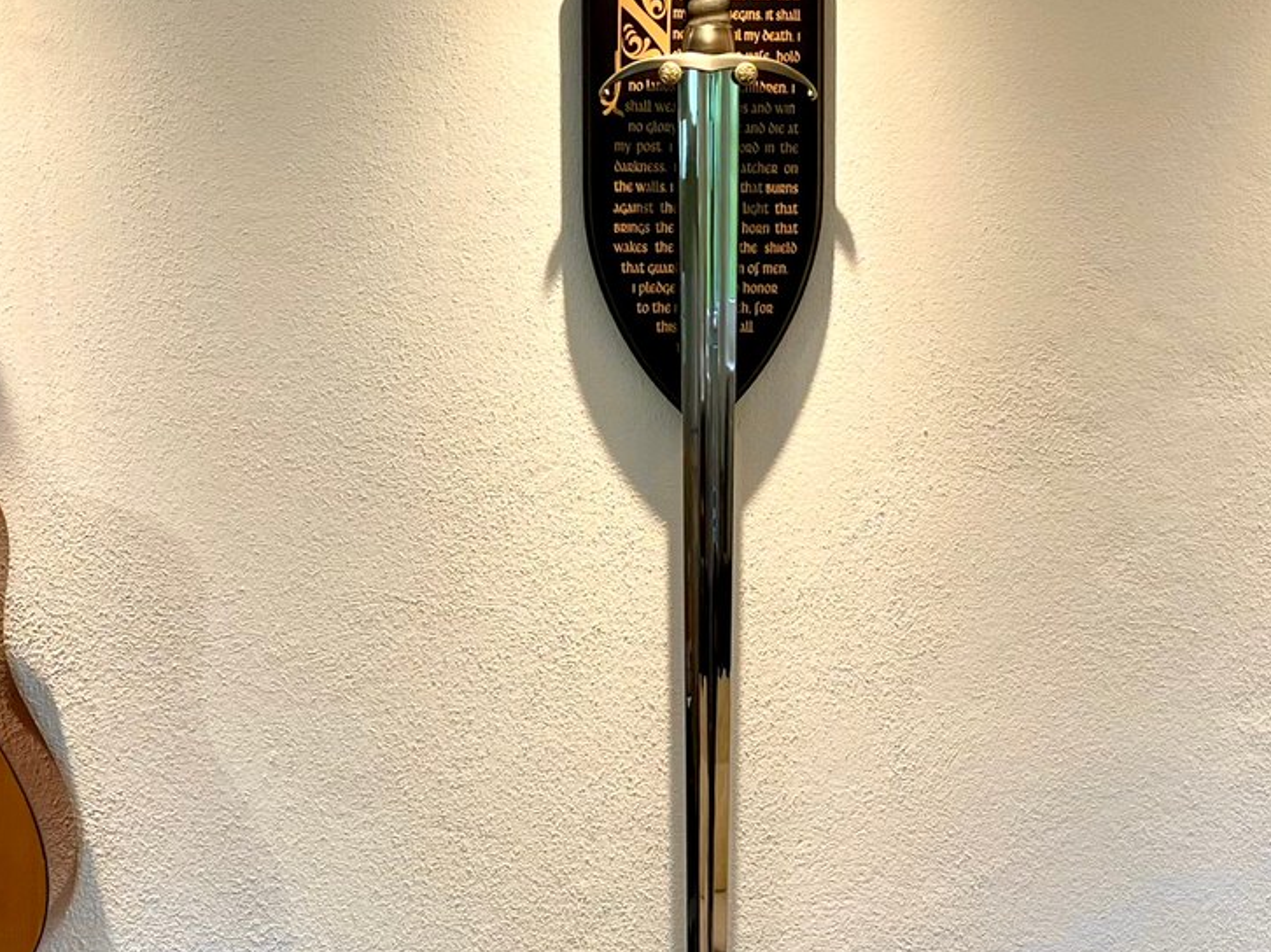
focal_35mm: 43
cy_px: 329
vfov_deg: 33.3
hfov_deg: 43.8
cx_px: 676
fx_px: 1578
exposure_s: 1/100
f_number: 1.6
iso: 100
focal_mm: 5.1
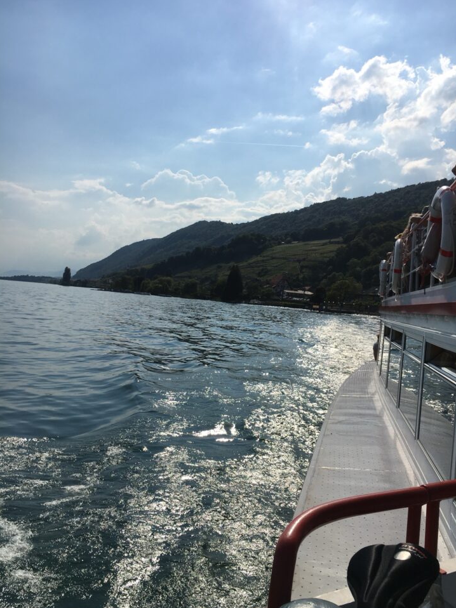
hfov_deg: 45.4
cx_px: 241
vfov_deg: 58.4
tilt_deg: -0.5
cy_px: 312
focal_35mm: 31
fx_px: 545
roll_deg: -3.6
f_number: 2.2
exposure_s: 1/6410
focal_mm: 4.15
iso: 25
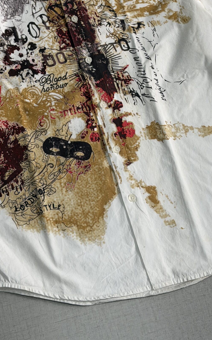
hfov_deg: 16.1
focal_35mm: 81
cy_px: 86
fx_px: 749
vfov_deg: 25.2
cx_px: 110
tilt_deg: -64.9
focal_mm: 6.76
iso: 50
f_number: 1.78
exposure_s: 1/121
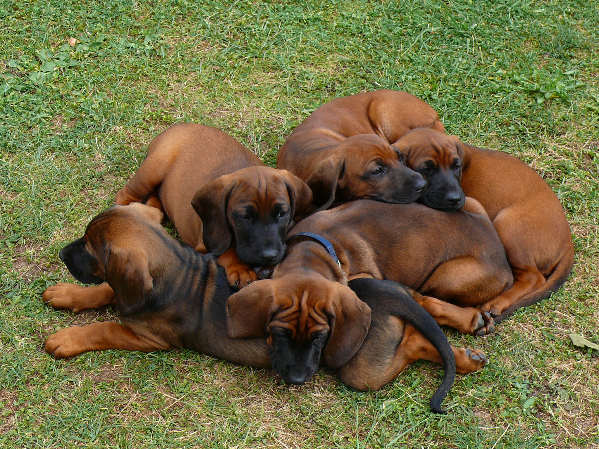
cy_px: 224
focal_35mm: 81
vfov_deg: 18.2
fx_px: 1402
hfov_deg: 24.1
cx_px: 300
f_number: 4
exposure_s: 1/200
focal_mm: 11.9
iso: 100
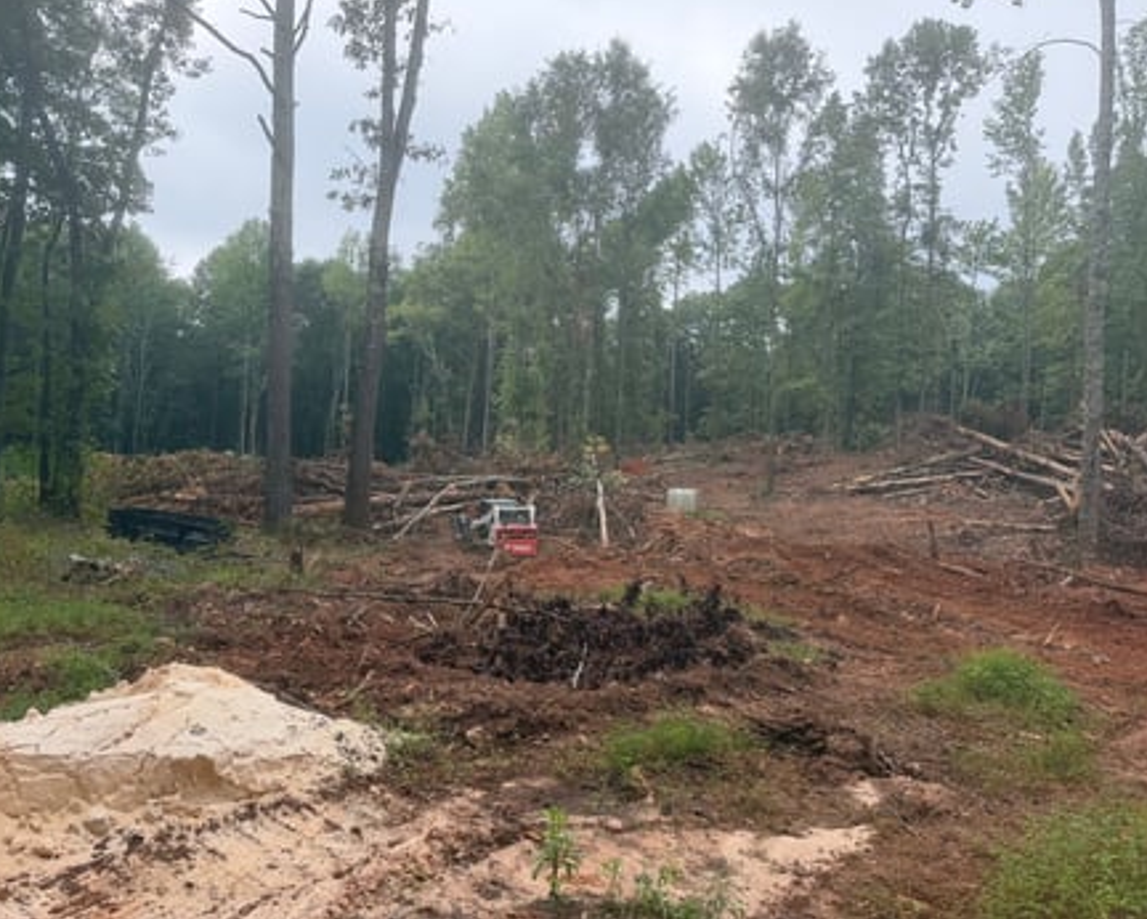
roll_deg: -2.6
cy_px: 444
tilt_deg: +0.8
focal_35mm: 26
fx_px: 883
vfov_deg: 55.0
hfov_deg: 66.0
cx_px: 558
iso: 100
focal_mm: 6.76
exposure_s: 1/1437
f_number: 1.78
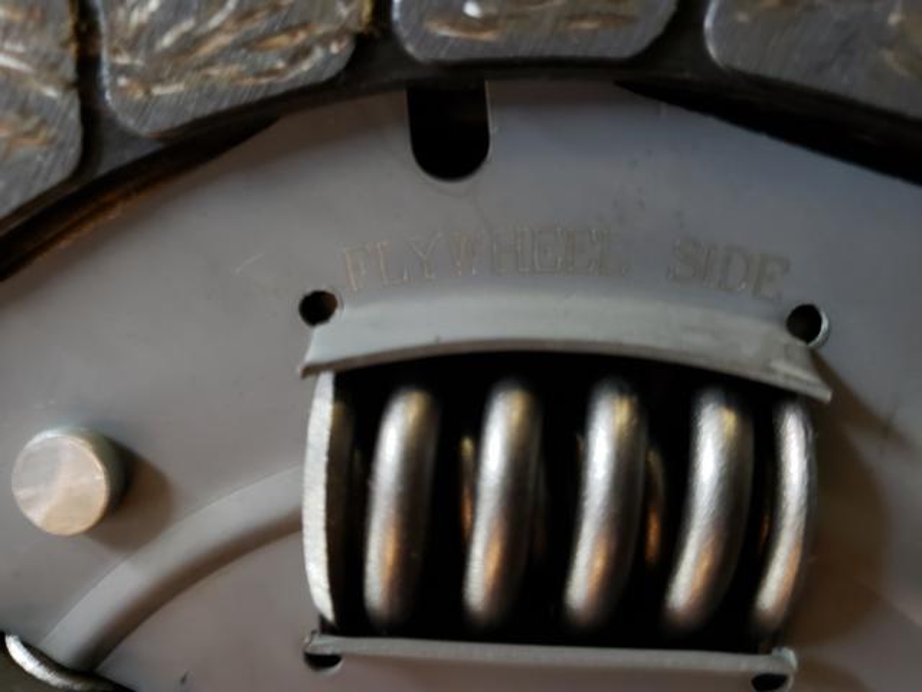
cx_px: 461
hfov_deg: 67.3
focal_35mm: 26
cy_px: 346
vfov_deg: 53.1
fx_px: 693
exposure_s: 1/10
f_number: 1.5
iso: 320
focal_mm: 4.3
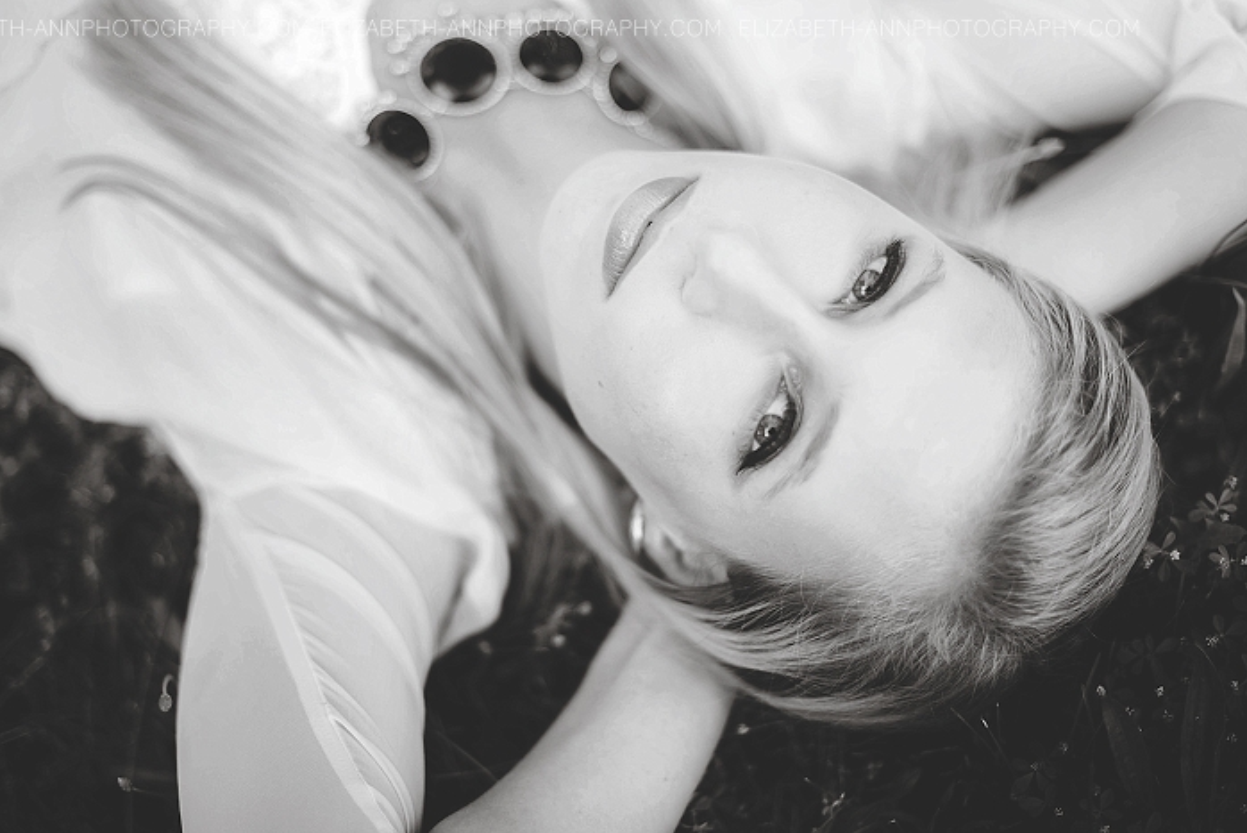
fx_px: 1906
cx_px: 579
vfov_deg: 24.6
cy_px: 408
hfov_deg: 36.2
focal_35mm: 55
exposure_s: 1/800
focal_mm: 50
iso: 200
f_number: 1.8
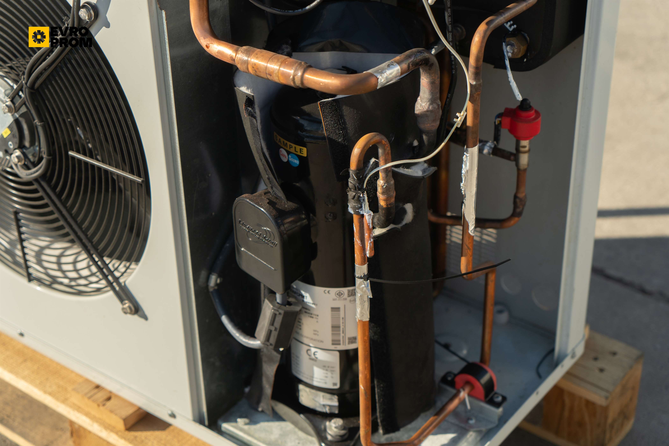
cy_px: 223
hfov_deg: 31.0
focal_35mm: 65
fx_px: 1208
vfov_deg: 20.9
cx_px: 334
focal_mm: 65
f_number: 4.5
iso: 100
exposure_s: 1/100
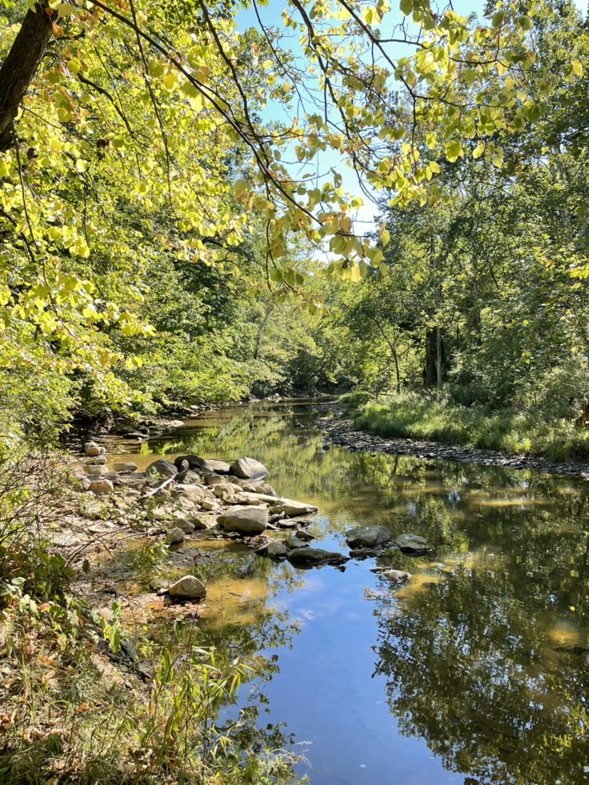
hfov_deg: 53.1
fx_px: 590
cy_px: 392
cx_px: 294
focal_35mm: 26
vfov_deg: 67.3
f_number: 1.6
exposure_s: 1/304
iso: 32
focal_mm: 4.2
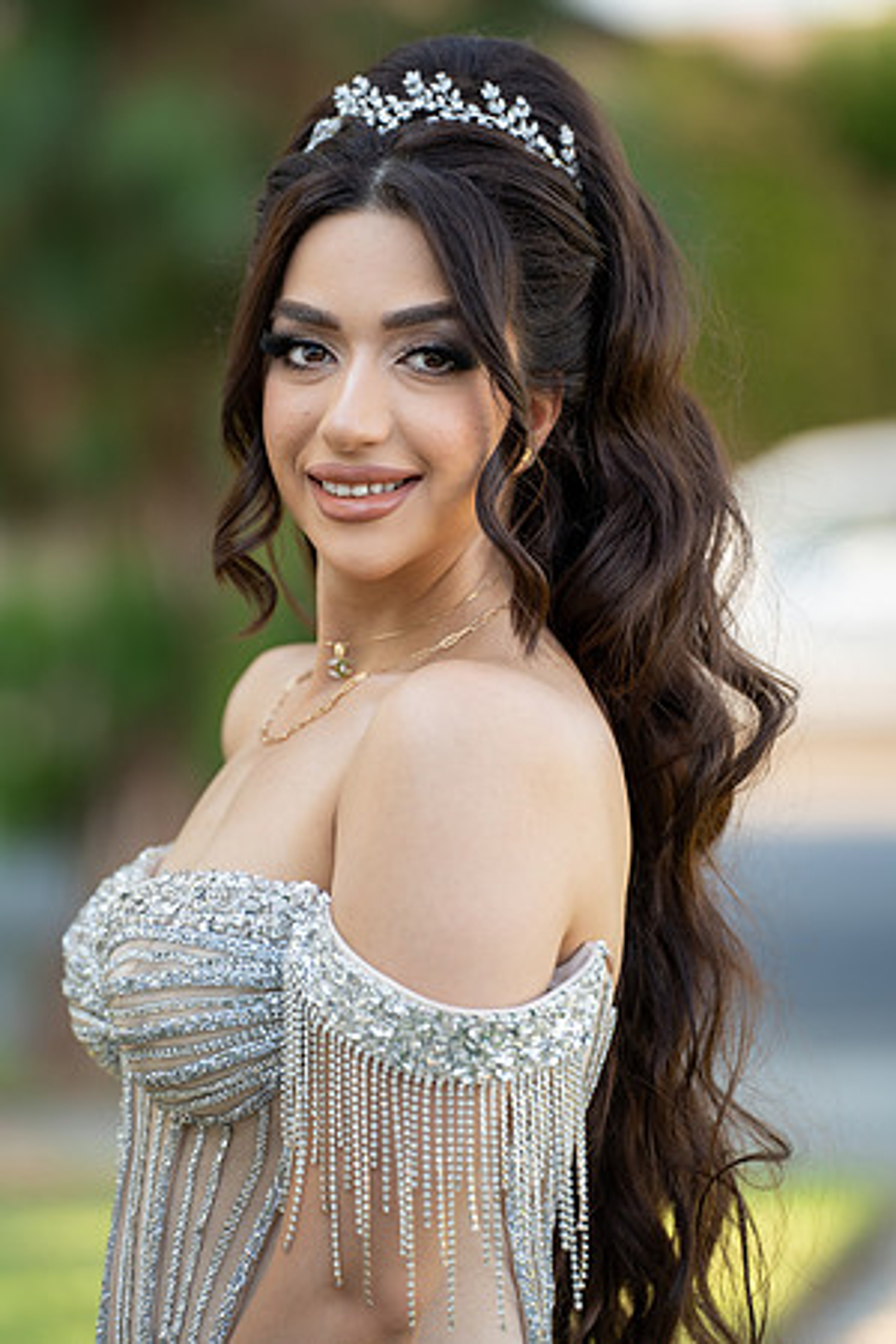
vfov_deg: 13.2
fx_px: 5786
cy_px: 672
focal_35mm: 155
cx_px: 448
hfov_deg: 8.9
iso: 125
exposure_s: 1/200
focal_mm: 155
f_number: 2.8
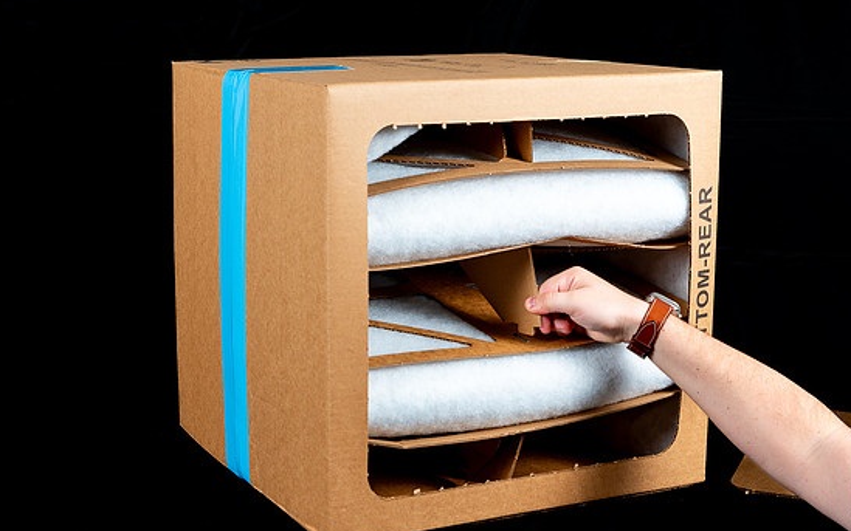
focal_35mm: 70
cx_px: 439
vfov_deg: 18.6
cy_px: 295
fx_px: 1623
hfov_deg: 29.4
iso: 160
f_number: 8
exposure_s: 1/125
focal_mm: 65
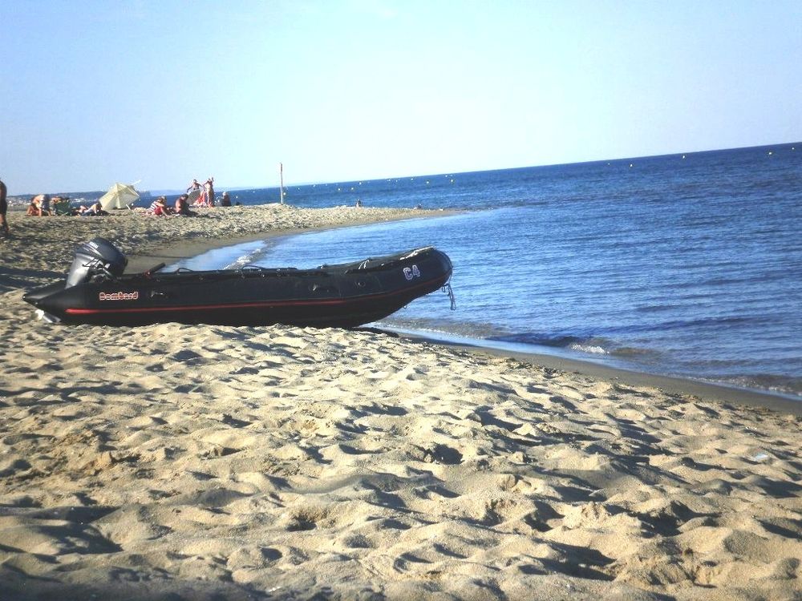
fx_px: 2085
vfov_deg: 16.4
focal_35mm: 90
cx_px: 401
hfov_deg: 21.8
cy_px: 300
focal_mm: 15.91
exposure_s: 1/640
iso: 100
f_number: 5.5
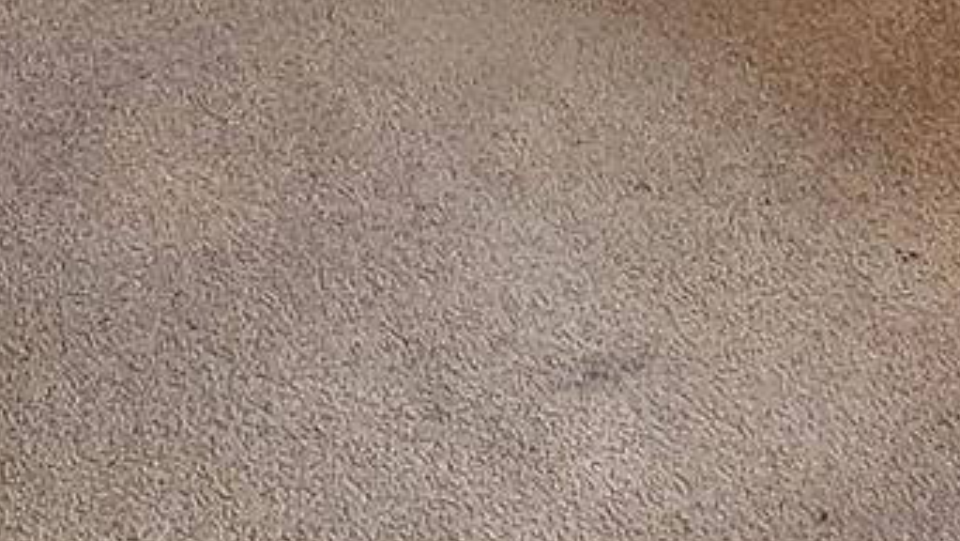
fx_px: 2164
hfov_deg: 23.1
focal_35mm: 85
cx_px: -166
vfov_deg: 9.9
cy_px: -1178
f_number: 2.2
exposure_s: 1/60
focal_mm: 2.2
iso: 200
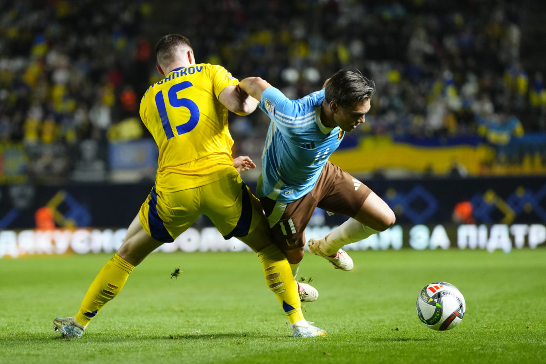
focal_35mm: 167
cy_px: 182
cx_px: 273
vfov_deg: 8.2
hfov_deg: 12.3
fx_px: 2533
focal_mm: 167
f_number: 2.8
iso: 3200
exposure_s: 1/1600
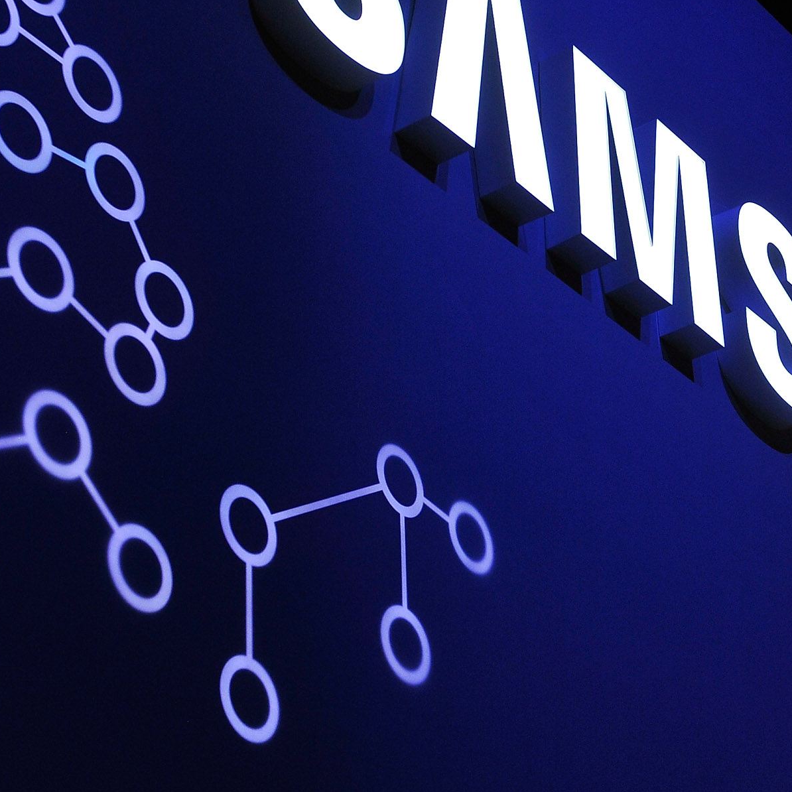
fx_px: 2485
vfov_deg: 18.1
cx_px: 476
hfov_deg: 18.1
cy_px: 330
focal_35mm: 96
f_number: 4.5
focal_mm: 45
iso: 1600
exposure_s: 1/320
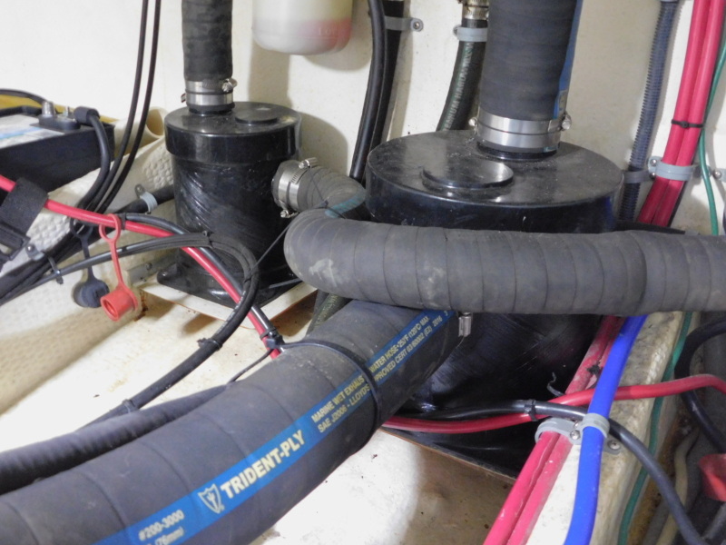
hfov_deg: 51.4
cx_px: 363
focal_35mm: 36
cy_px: 272
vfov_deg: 39.7
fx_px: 755
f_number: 3.5
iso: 800
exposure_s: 1/5
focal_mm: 6.3
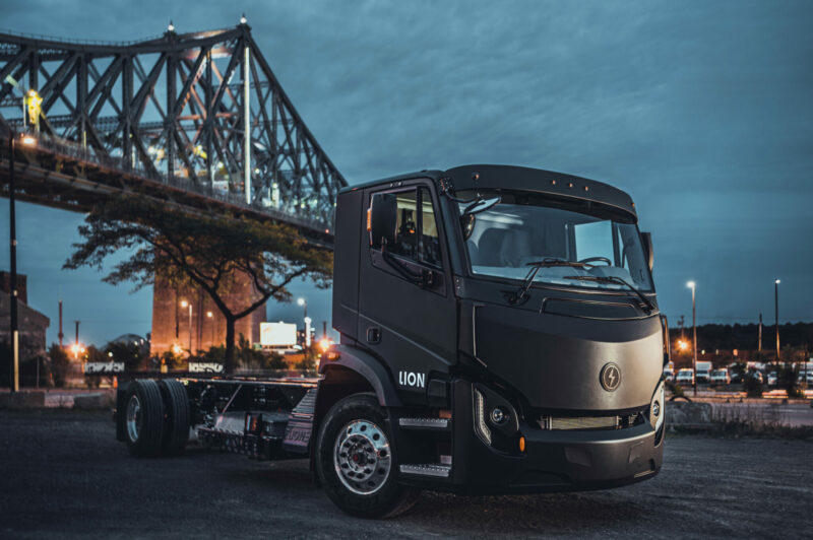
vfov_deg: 37.8
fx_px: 790
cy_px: 270
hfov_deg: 54.5
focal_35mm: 35
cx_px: 406
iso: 80
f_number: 2.2
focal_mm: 35
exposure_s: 1
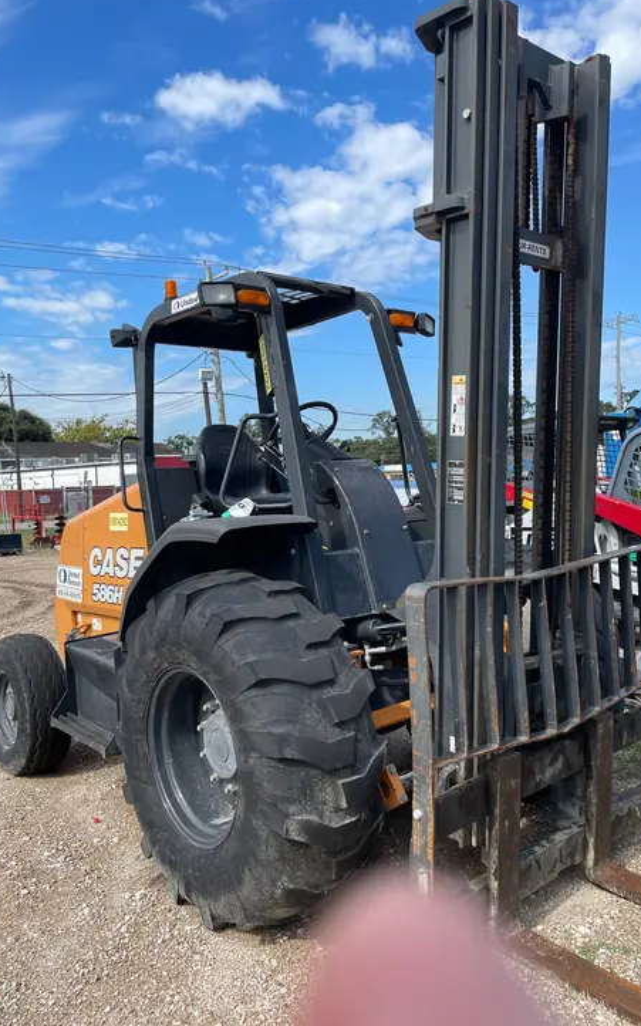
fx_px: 783
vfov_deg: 66.5
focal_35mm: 28
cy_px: 514
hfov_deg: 44.5
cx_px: 348
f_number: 1.6
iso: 32
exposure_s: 1/2398
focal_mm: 4.2
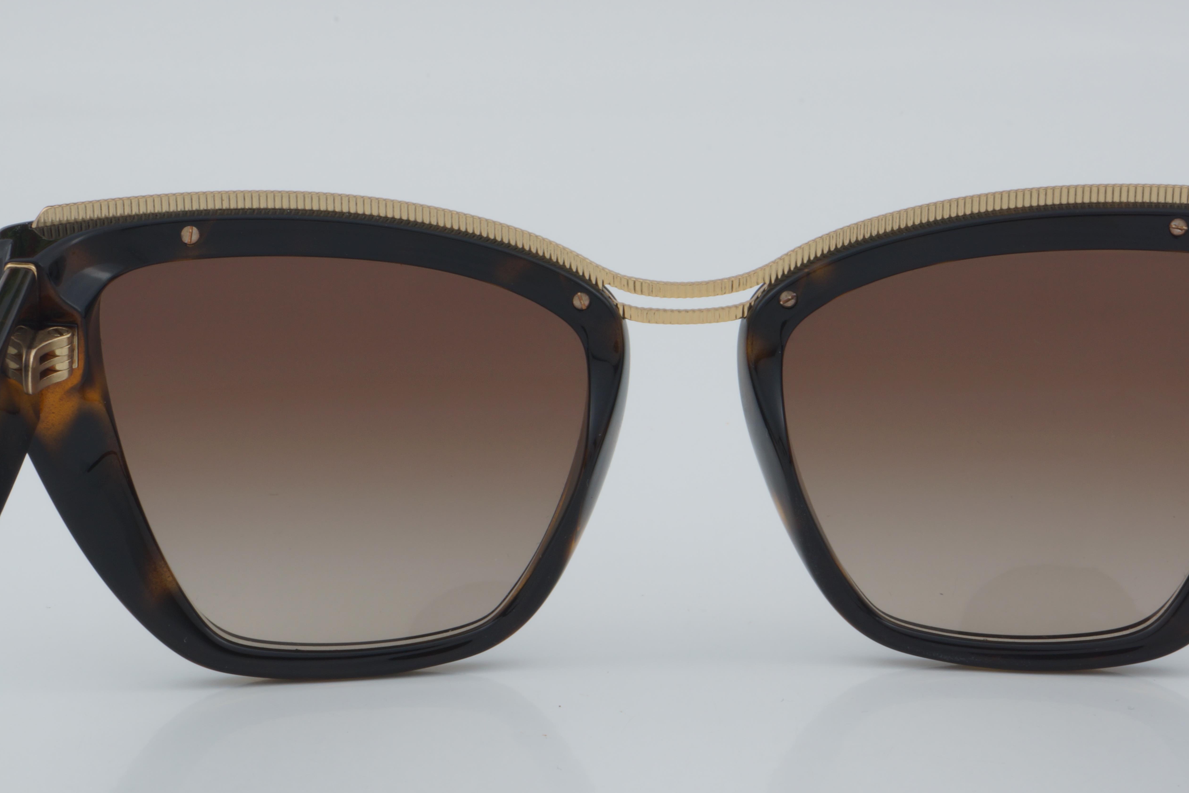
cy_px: 381
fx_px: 3256
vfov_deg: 13.9
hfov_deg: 20.7
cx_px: 679
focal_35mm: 99
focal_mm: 55
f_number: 32
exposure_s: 1/4
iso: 100
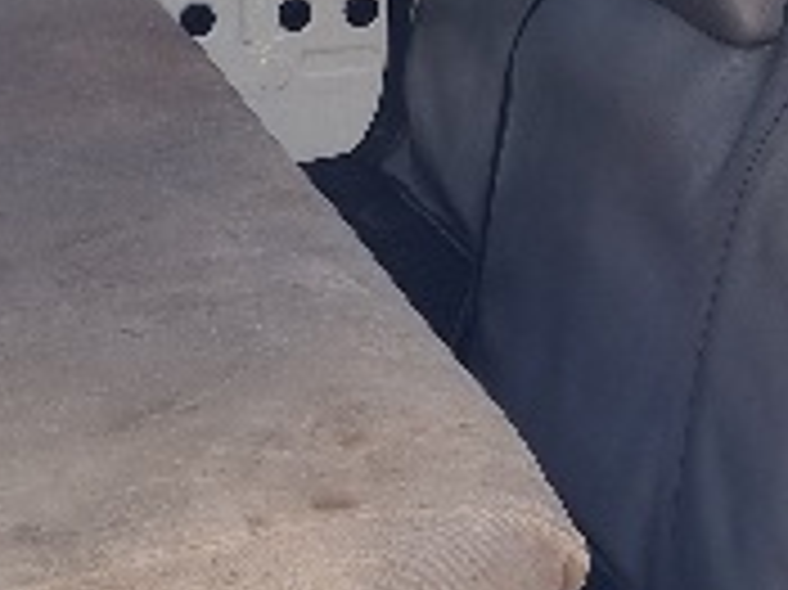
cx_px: 648
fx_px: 2707
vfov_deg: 12.1
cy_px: -162
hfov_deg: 16.4
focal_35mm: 119
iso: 50
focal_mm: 5.4
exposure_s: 1/455
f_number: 1.8
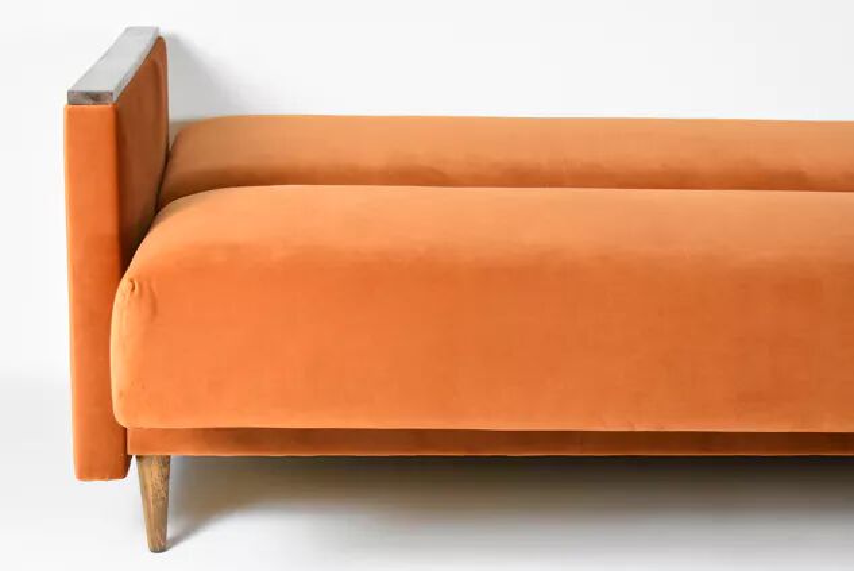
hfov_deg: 28.1
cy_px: 286
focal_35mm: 72
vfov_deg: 19.0
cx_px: 427
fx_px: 1709
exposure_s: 1/100
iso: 3200
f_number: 5.3
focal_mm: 48
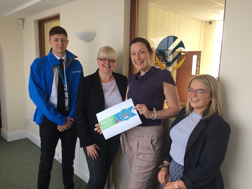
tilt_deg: -11.0
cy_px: 94
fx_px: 211
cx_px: 126
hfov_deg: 61.7
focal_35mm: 29
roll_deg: -0.9
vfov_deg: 48.2
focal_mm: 4.15
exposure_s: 1/50
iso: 50
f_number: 2.2
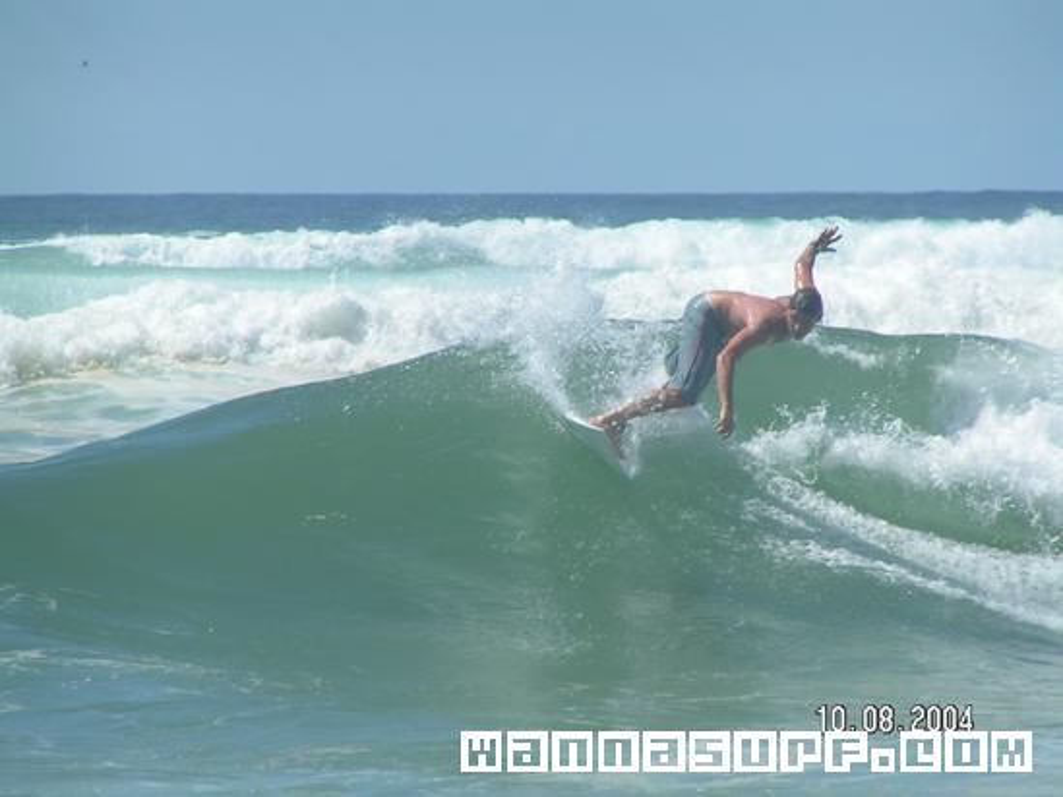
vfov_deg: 3.9
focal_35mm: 380
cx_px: 532
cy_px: 398
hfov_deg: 5.2
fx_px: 11672
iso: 50
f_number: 4.5
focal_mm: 58
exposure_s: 1/1000
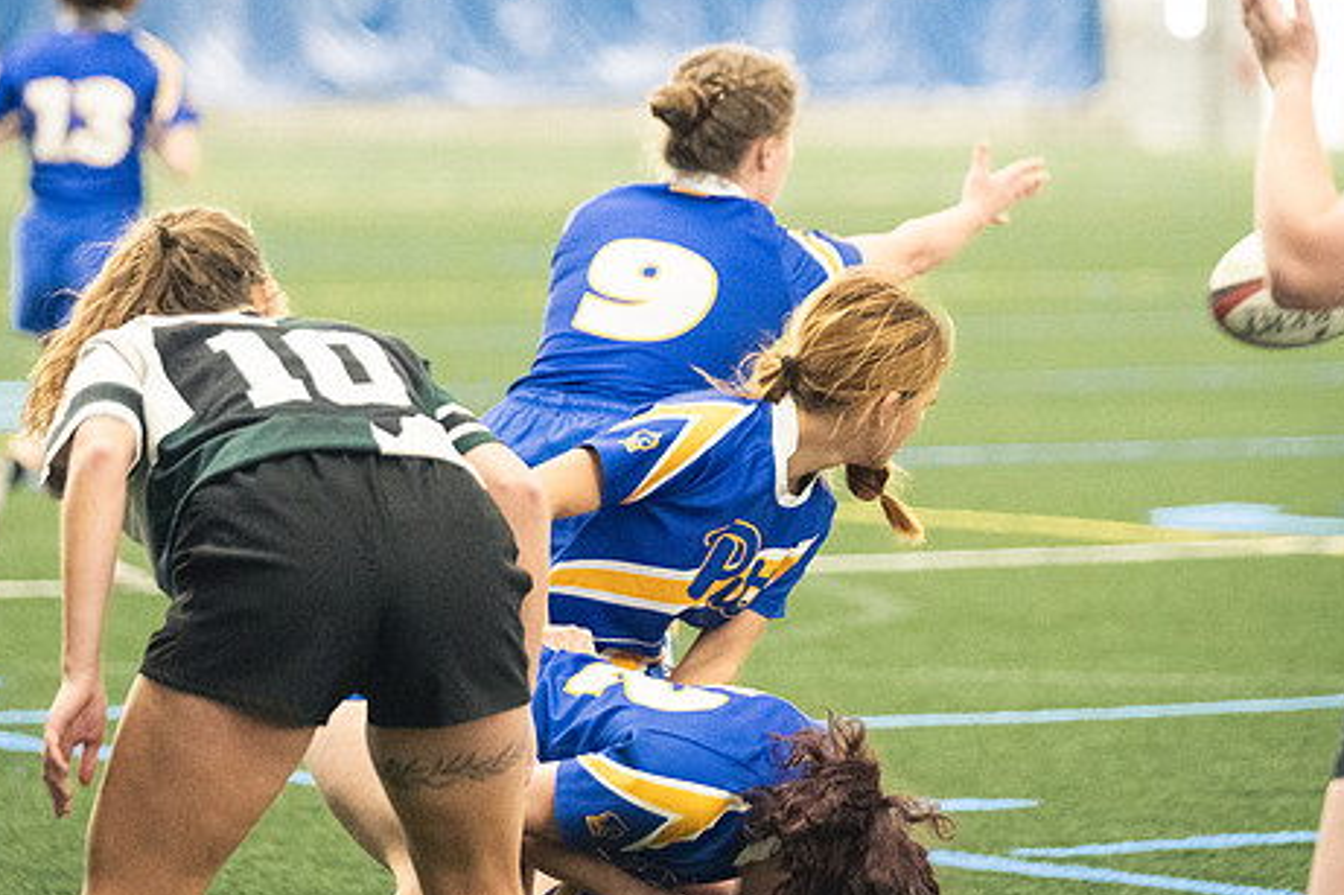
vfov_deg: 4.9
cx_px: 618
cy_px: 379
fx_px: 10561
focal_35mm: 283
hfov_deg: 7.3
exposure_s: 1/320
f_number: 2.8
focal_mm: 150
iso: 12800
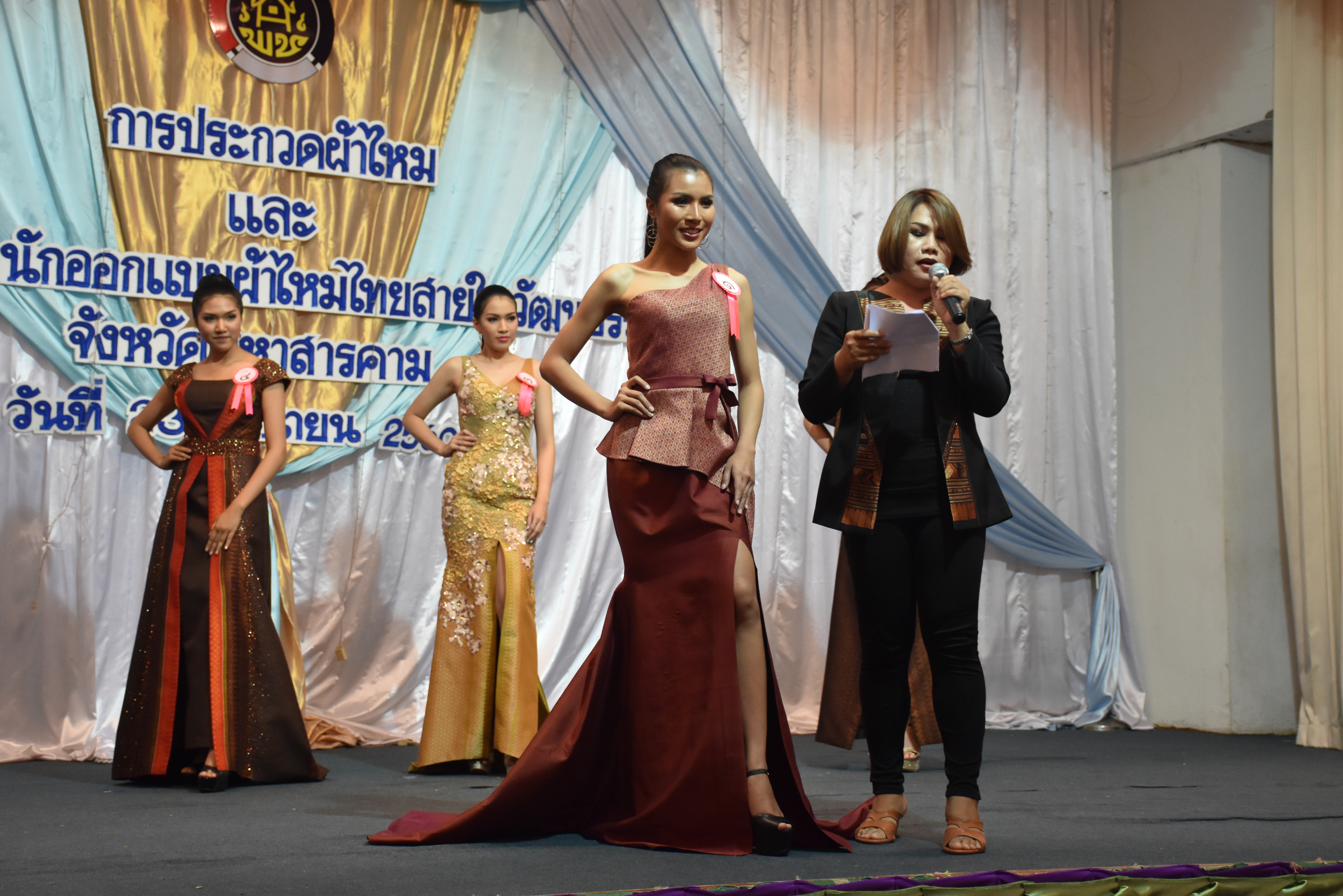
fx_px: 2238
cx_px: 672
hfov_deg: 33.4
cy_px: 448
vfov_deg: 22.6
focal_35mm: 60
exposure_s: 1/60
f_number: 4.5
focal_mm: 40
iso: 1400
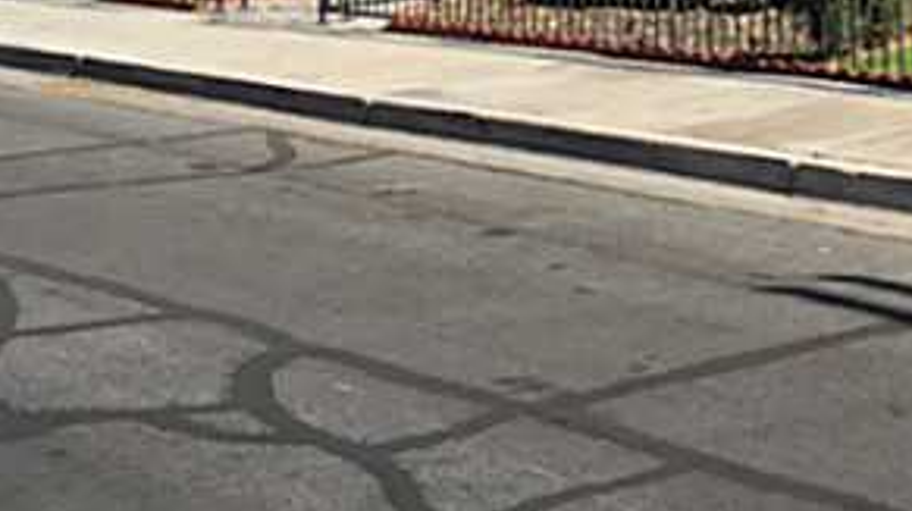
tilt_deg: +5.0
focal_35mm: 87
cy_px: -392
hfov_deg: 23.7
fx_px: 2102
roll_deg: -0.7
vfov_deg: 12.7
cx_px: 843
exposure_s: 1/1522
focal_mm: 4.15
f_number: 2.2
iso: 32
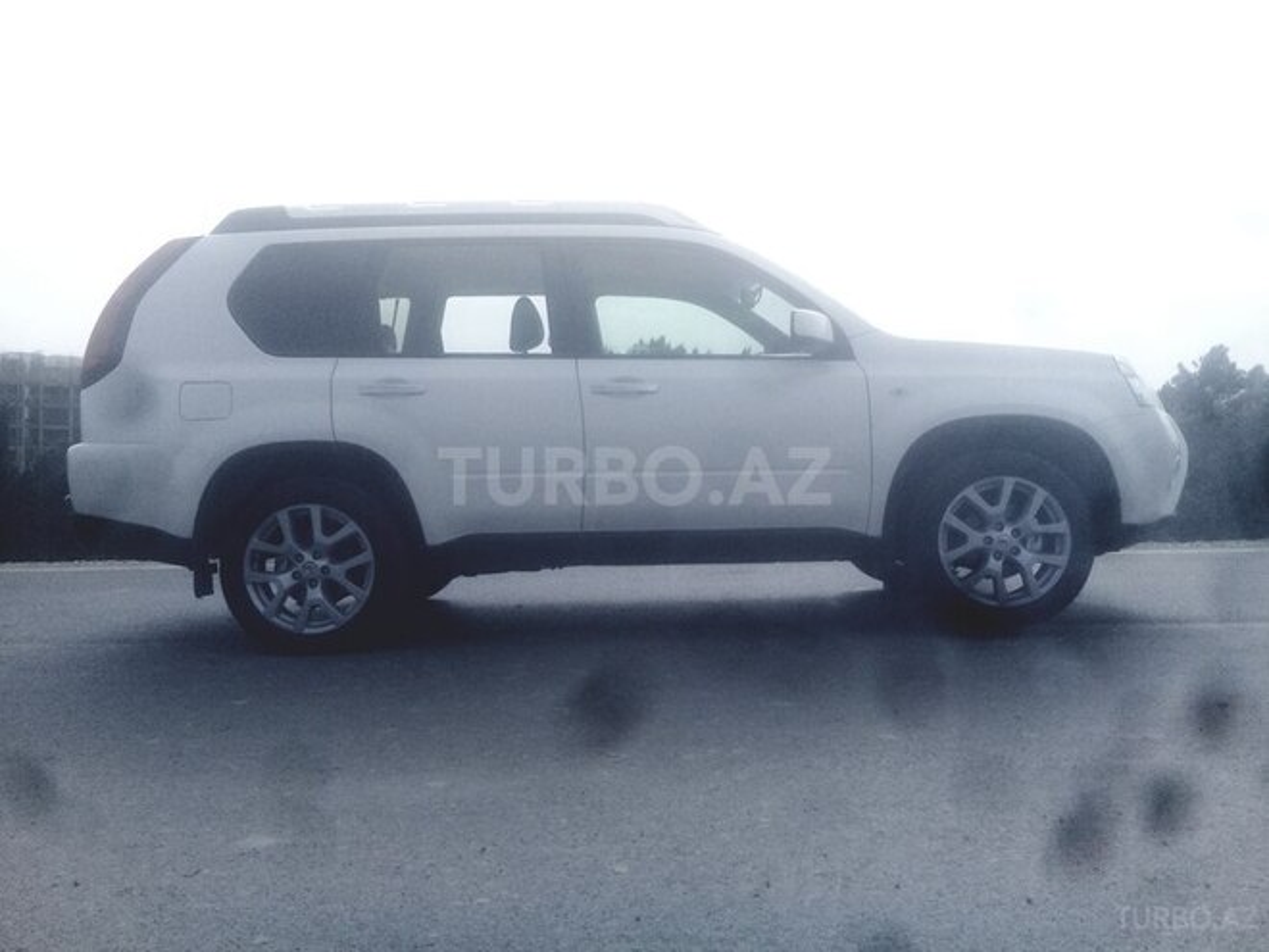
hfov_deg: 58.4
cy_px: 476
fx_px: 1136
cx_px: 634
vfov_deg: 45.4
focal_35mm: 31
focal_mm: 3.3
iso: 50
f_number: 2.2
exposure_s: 1/2242
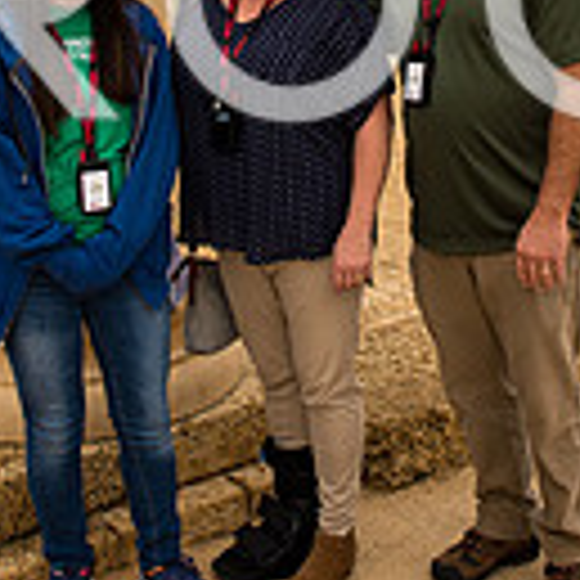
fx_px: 1460
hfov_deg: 22.5
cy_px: -9
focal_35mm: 77
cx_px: 328
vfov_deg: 21.6
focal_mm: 26
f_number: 3.5
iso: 100
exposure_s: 1/500
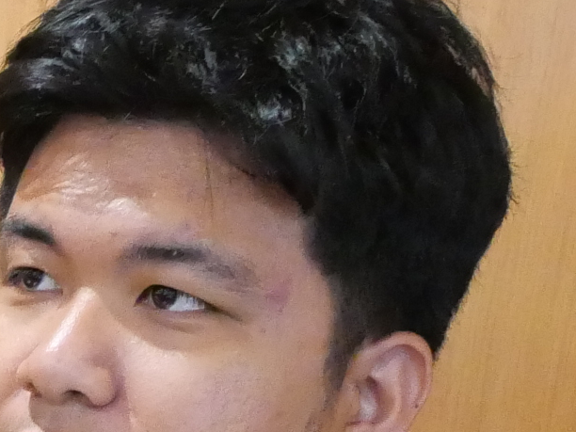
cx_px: -500
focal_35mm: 140
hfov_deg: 12.7
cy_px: 754
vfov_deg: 10.1
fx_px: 2330
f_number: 6.3
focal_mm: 12
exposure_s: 1/15
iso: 3200
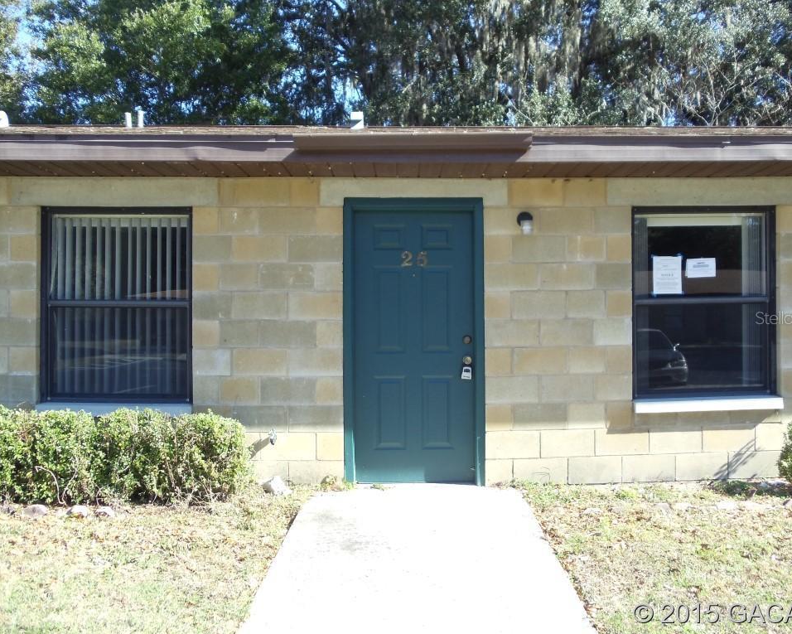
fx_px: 1078
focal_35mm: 46
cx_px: 409
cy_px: 317
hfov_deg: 40.3
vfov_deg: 32.8
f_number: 3.5
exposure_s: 1/125
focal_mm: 6
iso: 80
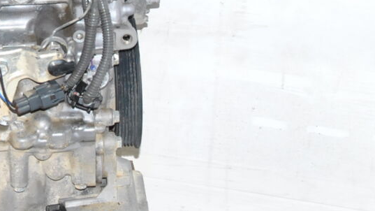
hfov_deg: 10.7
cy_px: -14
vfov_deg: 6.1
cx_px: -77
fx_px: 1959
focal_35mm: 197
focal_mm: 42
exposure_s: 1/200
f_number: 10
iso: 800
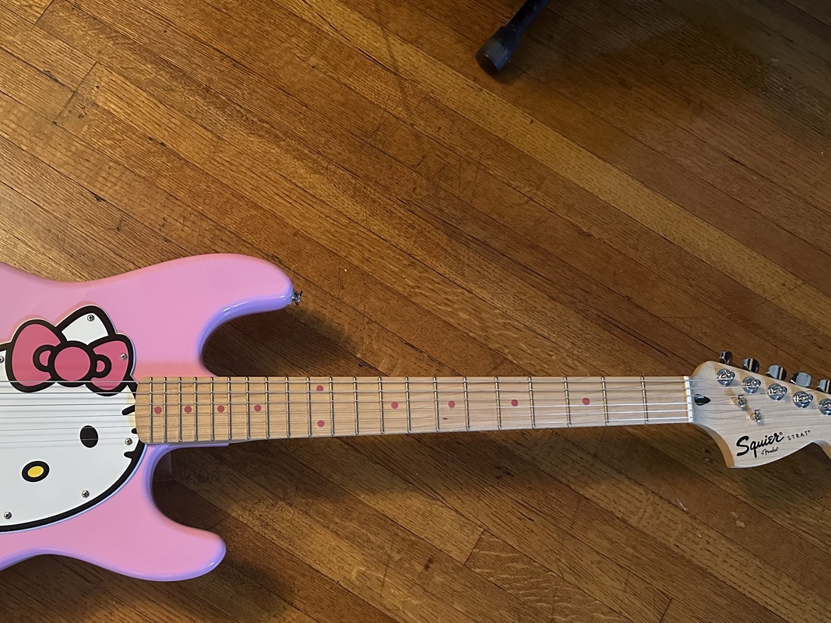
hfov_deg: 50.8
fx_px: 864
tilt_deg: -81.8
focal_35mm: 36
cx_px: 306
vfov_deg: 39.3
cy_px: 398
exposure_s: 1/40
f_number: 1.78
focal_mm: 6.86
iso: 800
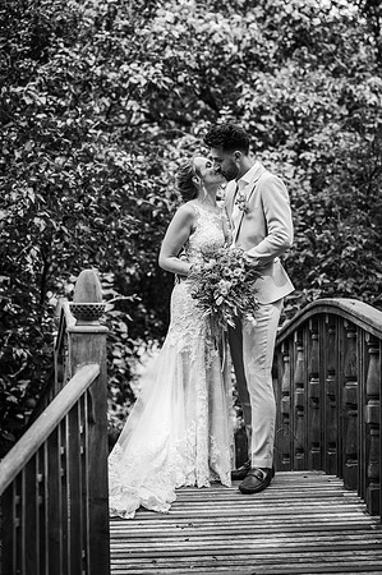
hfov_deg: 16.0
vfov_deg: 23.9
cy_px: 288
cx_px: 191
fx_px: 1356
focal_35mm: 85
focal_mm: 85
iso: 100
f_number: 2.8
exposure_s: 1/1250
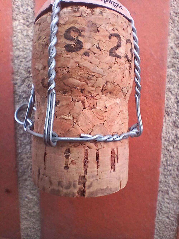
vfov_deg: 76.4
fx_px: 152
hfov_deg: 61.1
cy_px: 120
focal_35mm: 22
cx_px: 90
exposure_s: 1/196
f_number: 2.4
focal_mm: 1.77
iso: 40
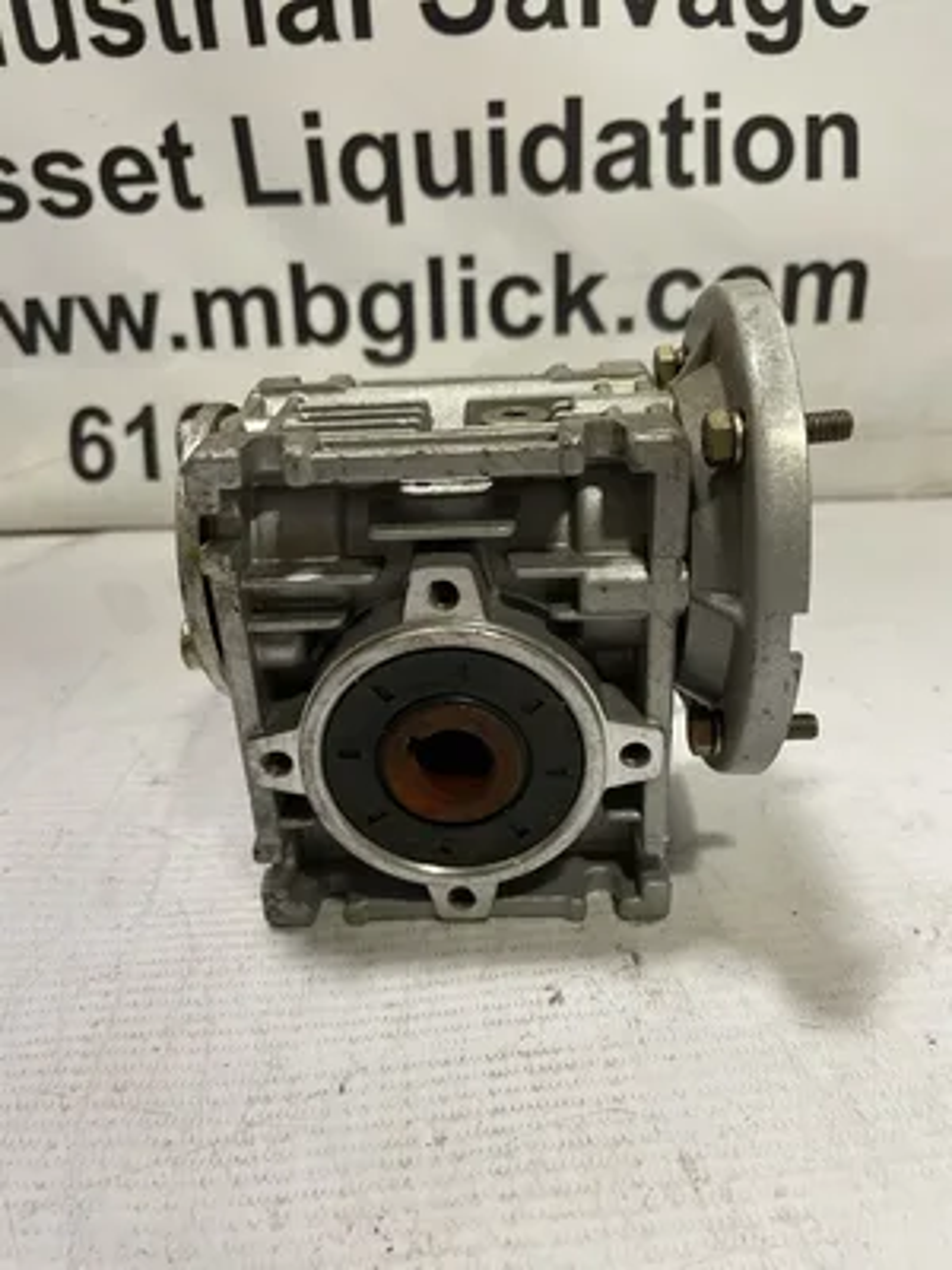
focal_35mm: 26
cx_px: 476
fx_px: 953
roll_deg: +2.6
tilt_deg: -26.9
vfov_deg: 67.3
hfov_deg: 53.1
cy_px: 635
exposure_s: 1/60
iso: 160
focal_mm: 4.2
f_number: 1.6
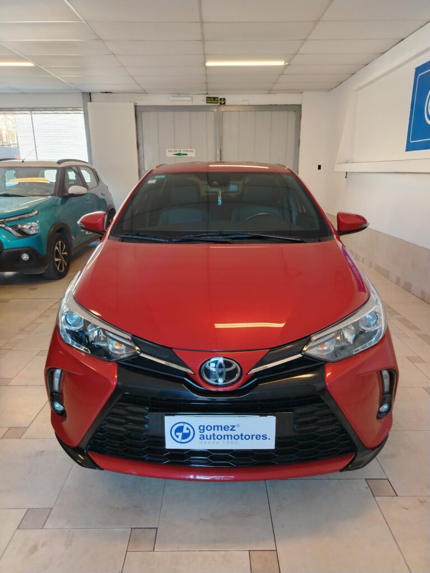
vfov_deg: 71.6
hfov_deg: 56.8
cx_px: 215
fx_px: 398
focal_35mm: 24
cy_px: 286
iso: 609
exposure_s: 1/50
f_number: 1.75
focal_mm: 5.25
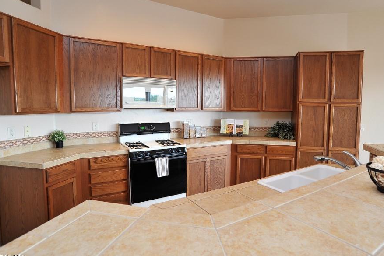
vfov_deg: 59.5
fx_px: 224
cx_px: 208
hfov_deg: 81.0
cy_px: 119
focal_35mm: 21
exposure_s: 1/30
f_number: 8
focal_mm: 18
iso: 800
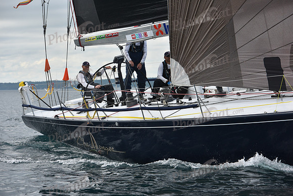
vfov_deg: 10.9
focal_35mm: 126
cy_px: 98
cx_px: 146
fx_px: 1025
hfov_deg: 16.3
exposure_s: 1/800
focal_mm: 125
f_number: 6.3
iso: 250
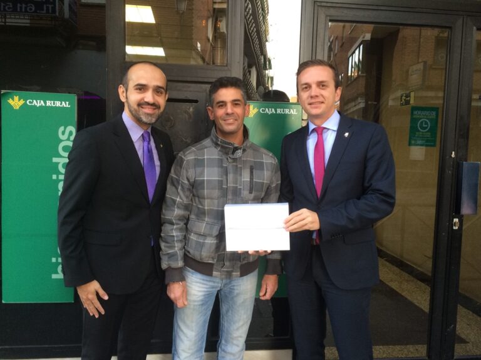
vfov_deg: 48.2
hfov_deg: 61.7
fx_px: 403
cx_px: 240
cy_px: 180
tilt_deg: -5.1
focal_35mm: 29
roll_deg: -0.1
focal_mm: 4.15
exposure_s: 1/33
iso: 125
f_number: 2.2
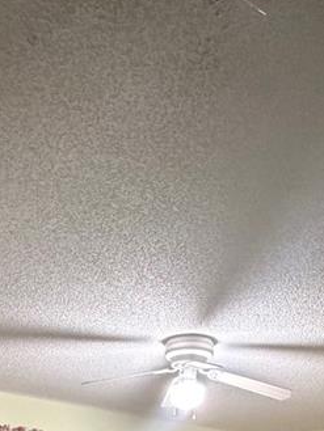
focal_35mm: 51
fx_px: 636
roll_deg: -2.7
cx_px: 63
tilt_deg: -4.8
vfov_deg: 28.9
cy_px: 588
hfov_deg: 28.0
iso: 1250
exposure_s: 1/60
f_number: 2.2
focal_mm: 2.22
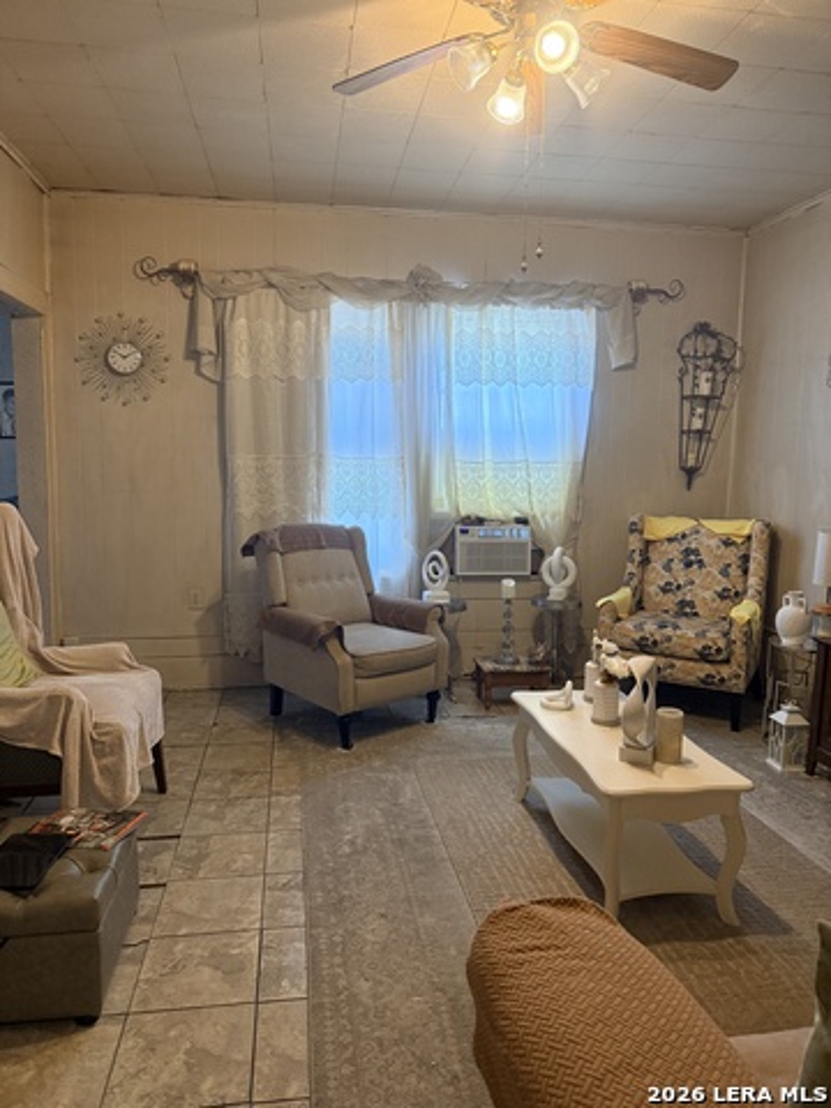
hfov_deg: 56.8
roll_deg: -0.6
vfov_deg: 71.6
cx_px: 416
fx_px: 768
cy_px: 554
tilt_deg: -7.9
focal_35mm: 24
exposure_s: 1/60
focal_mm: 6.76
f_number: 1.78
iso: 320
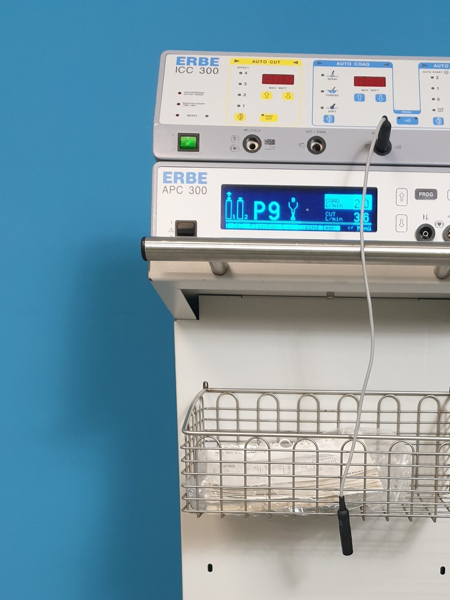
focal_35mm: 45
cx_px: 338
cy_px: 518
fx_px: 780
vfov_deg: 39.6
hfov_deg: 31.6
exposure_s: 1/50
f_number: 1.5
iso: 200
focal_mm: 4.3
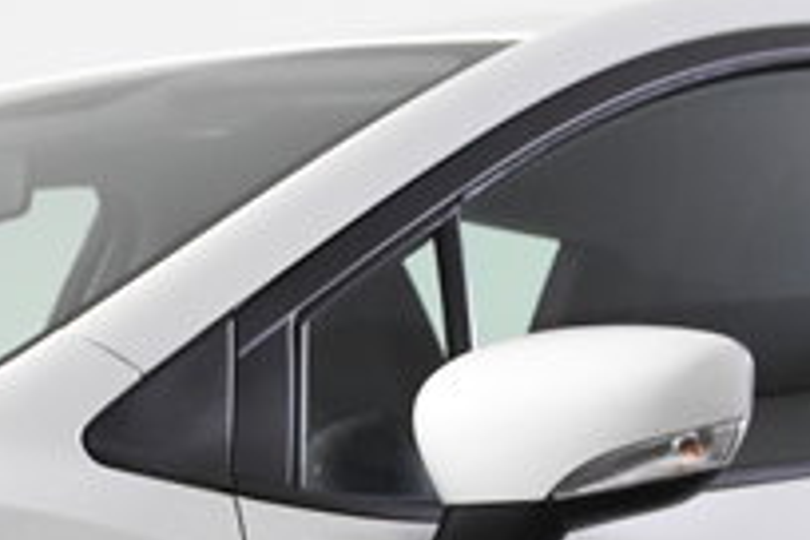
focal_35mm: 181
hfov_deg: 11.2
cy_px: 927
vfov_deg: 7.4
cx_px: -48
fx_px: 4072
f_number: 4.5
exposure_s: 1/80
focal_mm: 24
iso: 1600
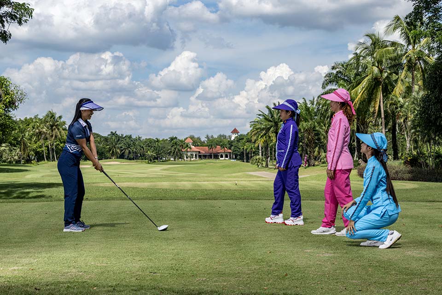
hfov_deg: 28.8
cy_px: 148
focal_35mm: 70
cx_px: 221
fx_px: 859
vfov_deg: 19.5
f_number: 10
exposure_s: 1/200
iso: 64
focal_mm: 70
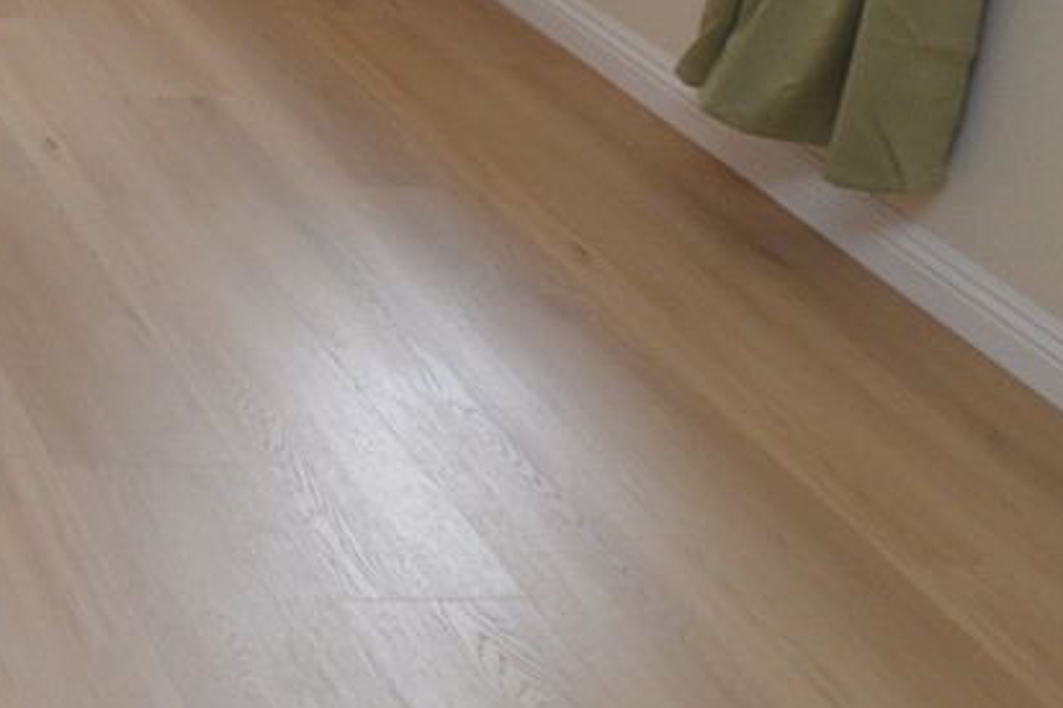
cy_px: -198
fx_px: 1741
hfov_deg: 24.4
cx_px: -623
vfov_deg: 21.0
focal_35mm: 59
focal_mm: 10
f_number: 5
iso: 400
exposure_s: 1/100
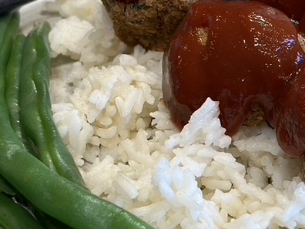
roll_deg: -1.0
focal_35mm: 124
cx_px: 228
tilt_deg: -40.2
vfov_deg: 12.0
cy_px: 113
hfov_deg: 15.8
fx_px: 1093
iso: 160
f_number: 1.78
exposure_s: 1/120
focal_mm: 6.86
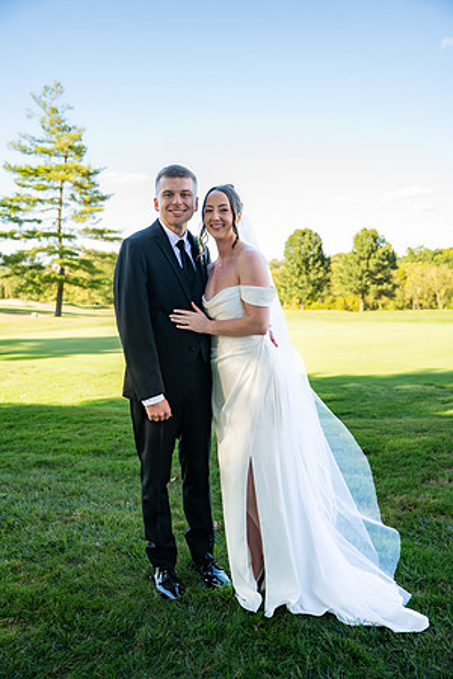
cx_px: 226
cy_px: 340
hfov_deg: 40.0
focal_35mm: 33
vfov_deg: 57.2
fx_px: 623
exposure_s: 1/1000
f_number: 3.2
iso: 400
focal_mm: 33
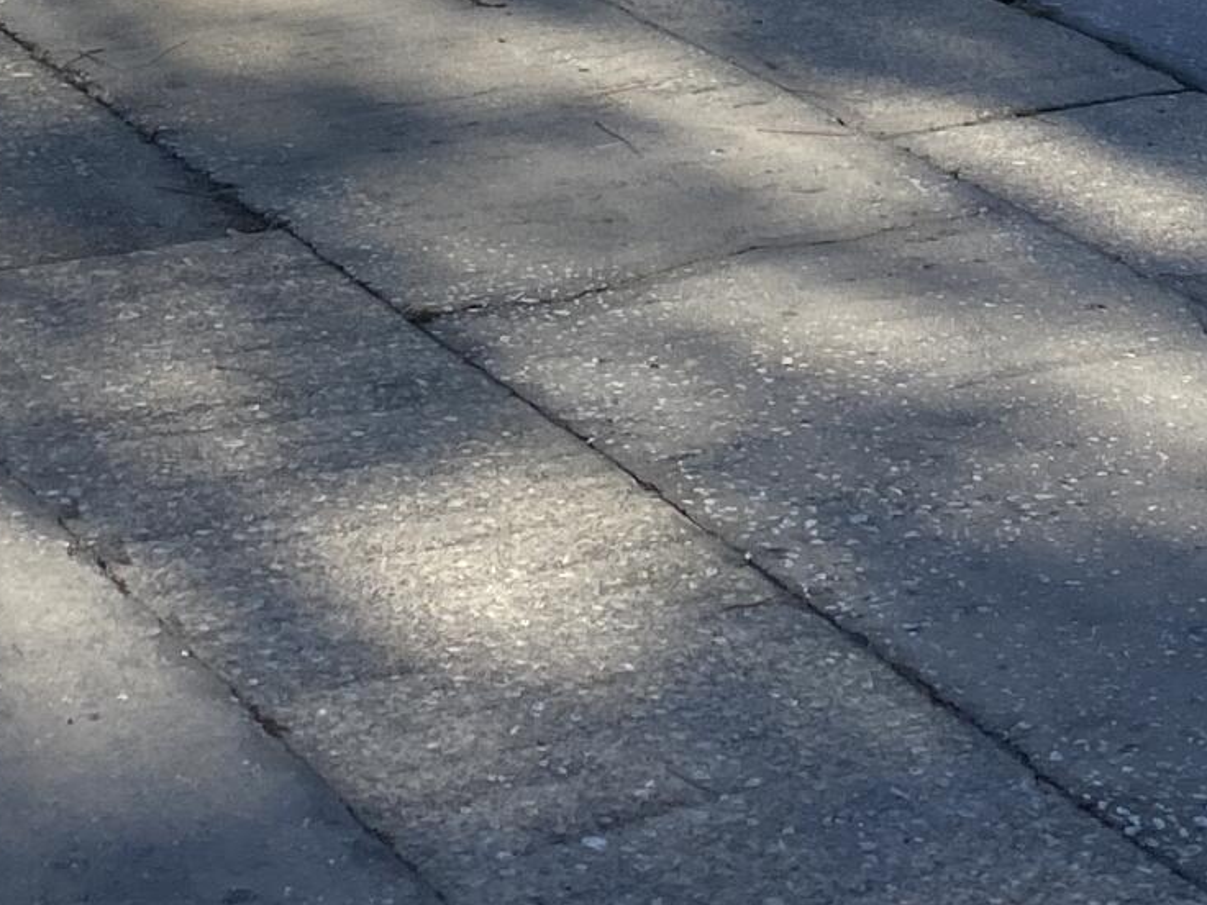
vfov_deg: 12.4
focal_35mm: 106
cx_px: 887
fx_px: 3696
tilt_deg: -0.7
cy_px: -894
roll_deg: -0.3
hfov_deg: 18.4
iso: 32
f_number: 1.8
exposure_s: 1/3300
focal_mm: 4.25
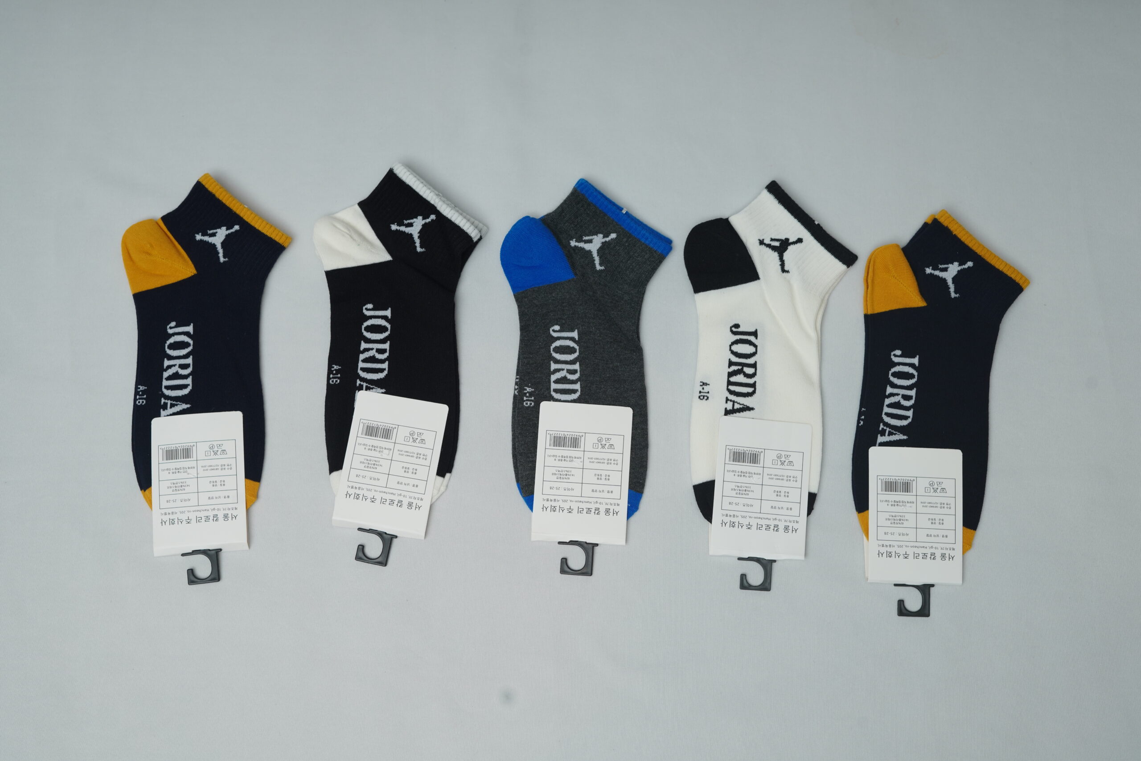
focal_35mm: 50
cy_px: 380
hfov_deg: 39.6
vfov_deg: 27.0
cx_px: 570
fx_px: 1585
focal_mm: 50
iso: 320
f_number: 6.3
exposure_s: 1/200
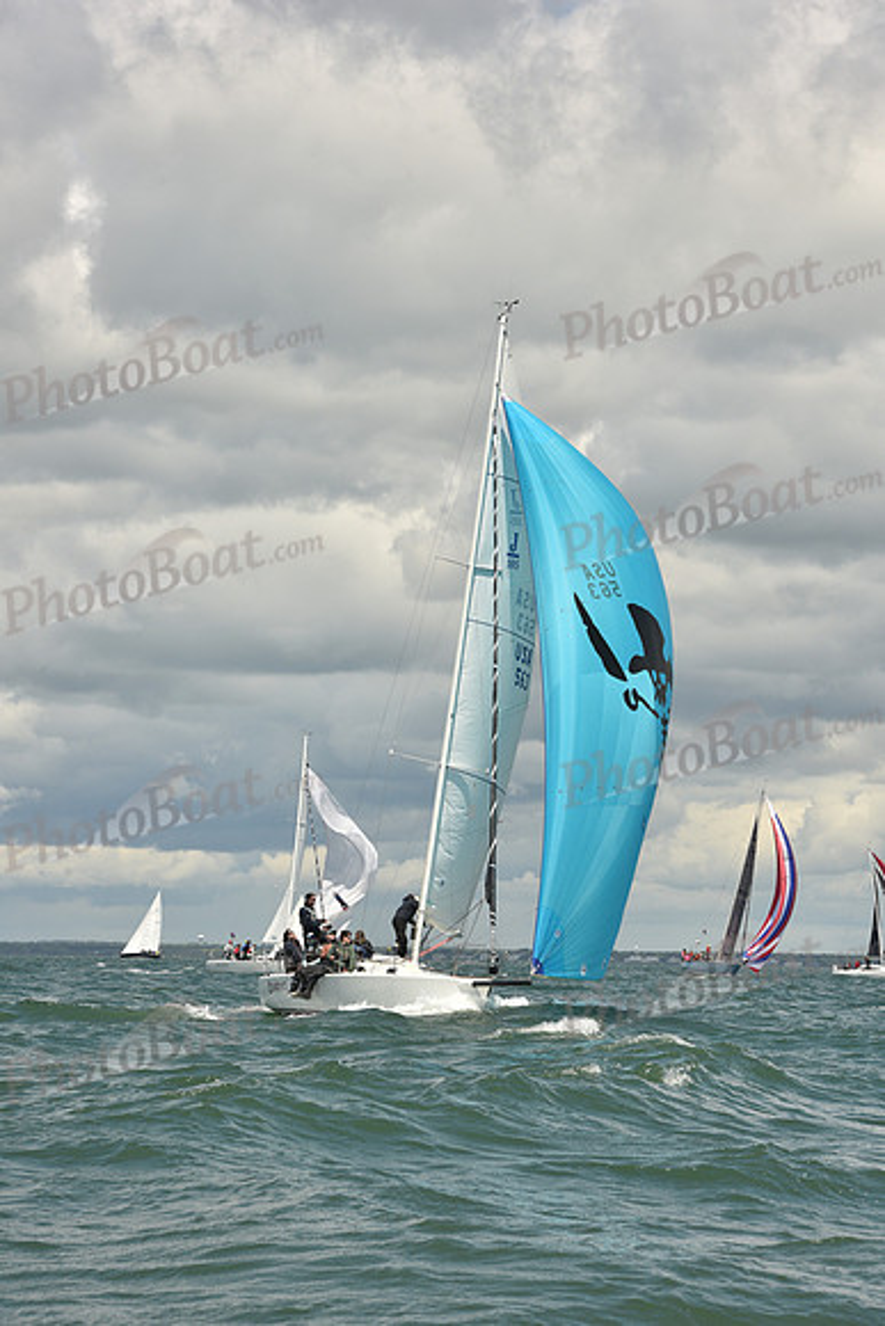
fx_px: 4791
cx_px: 442
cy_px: 663
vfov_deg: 15.8
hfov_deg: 10.6
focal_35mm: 130
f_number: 13
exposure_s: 1/800
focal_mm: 130
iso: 320
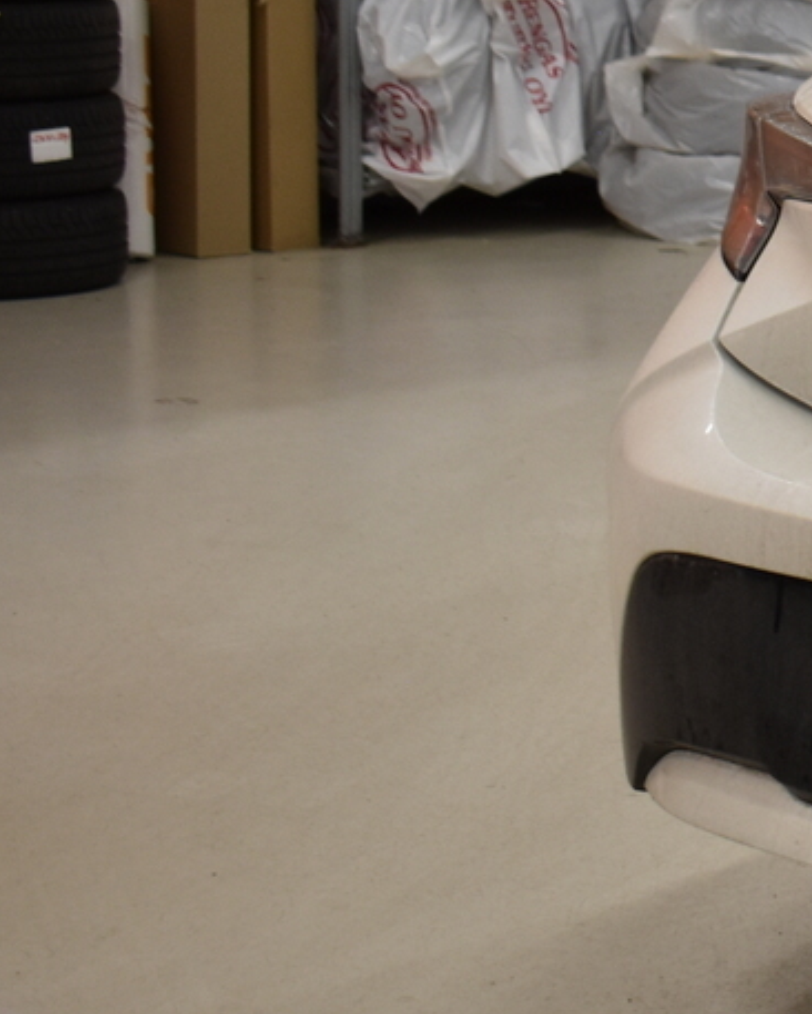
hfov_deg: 11.7
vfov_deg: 16.7
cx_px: 1768
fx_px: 3442
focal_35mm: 115
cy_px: 253
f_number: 4.8
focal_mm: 23
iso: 400
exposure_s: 1/90
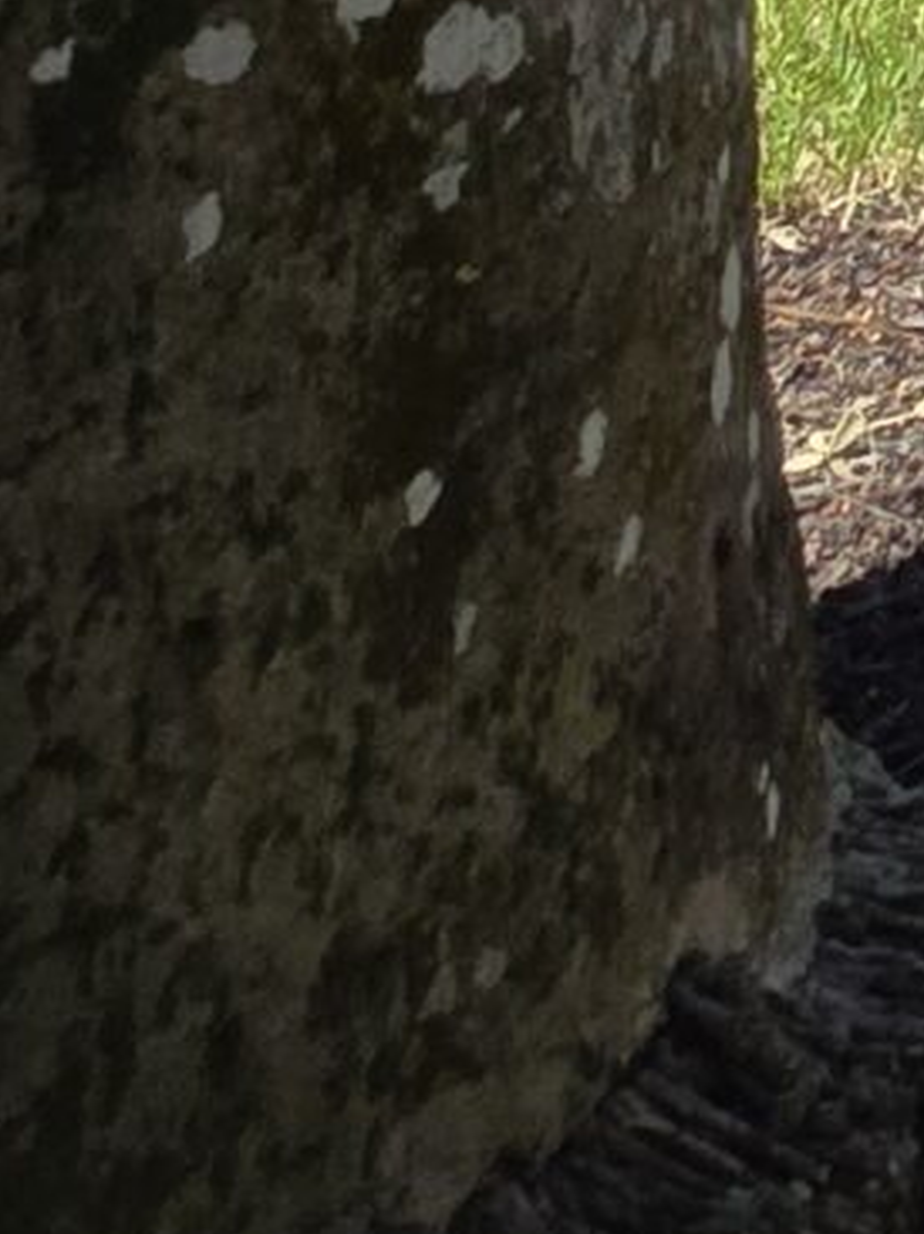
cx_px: 2560
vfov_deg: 13.9
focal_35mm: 91
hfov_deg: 11.5
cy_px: -1844
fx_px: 3243
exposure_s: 1/1824
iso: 50
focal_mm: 2.2
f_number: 2.2
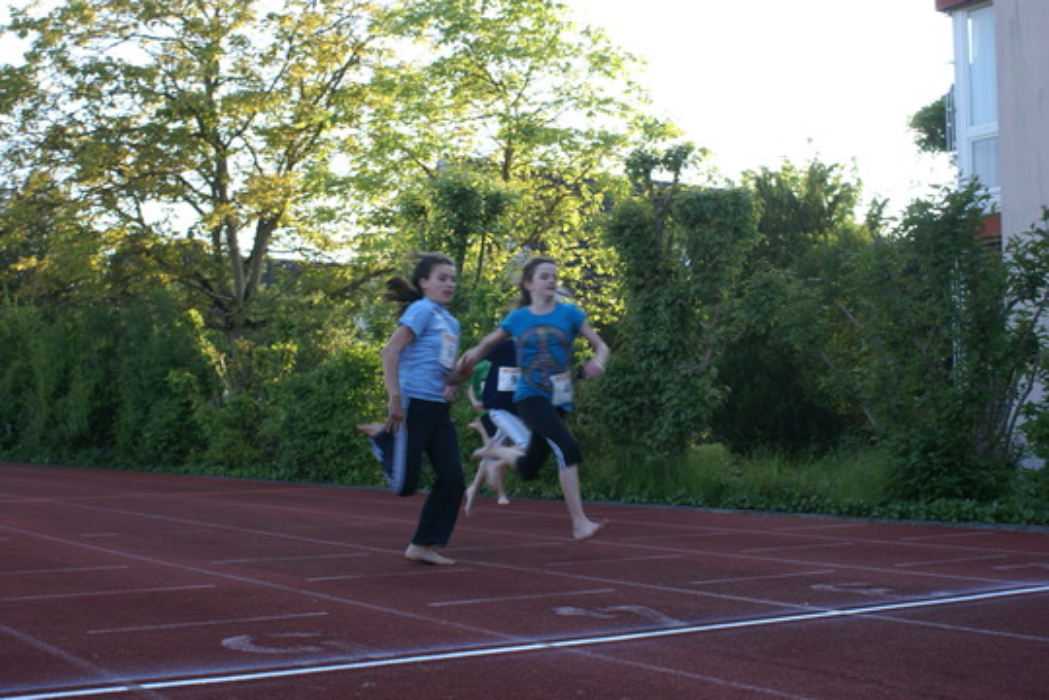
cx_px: 524
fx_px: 1311
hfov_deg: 43.6
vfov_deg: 29.9
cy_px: 350
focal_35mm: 45
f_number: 5
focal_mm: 30
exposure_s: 1/125
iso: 200
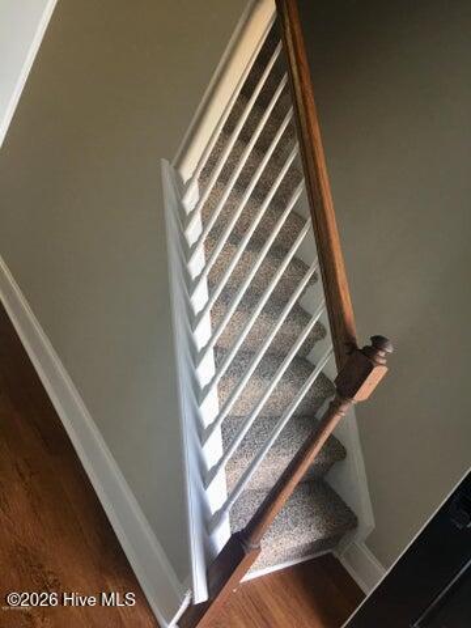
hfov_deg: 48.2
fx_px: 526
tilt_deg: -15.3
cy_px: 314
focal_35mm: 29
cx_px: 236
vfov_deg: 61.7
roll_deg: -29.4
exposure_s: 1/15
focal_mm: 4.15
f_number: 2.2
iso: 32
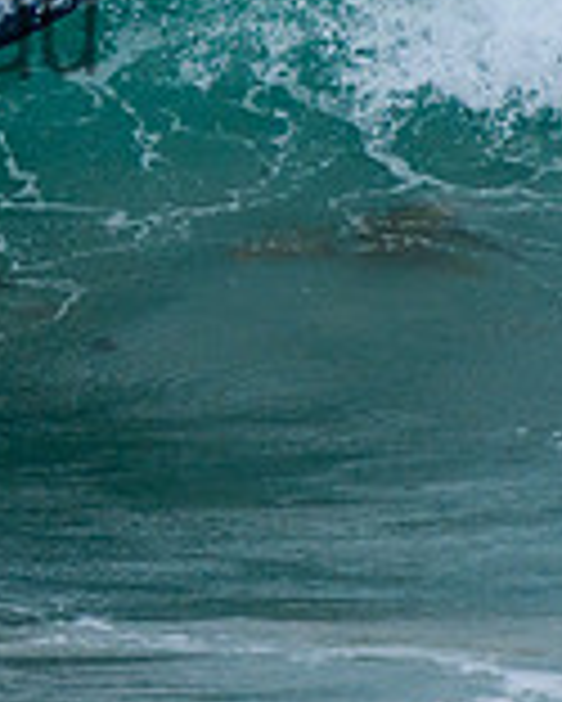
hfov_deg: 0.8
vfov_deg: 1.0
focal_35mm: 1920
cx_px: -141
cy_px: -222
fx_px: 39880
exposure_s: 1/2000
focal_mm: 400
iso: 500
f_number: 7.1
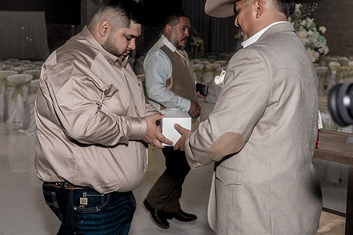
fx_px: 451
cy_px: 95
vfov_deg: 29.2
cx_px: 153
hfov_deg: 42.7
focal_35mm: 46
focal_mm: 35
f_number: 4
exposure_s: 1/250
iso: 640
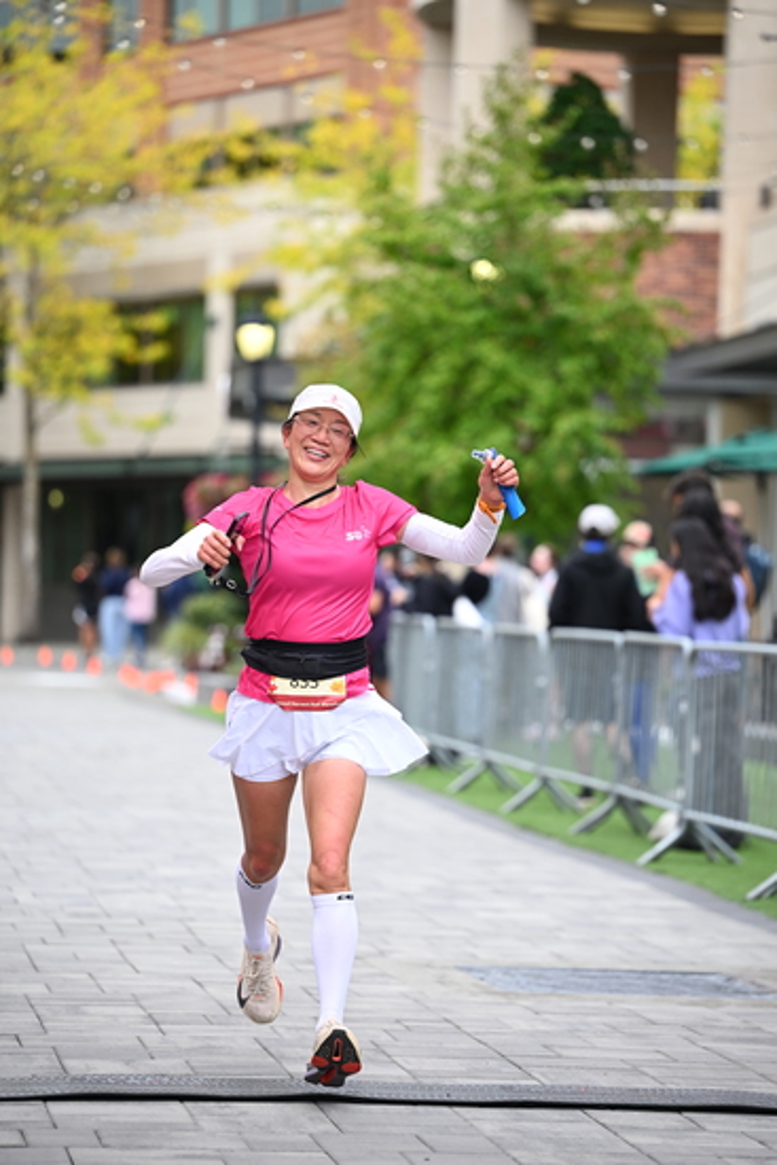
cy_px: 582
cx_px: 388
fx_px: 4206
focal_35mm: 130
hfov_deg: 10.6
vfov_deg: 15.8
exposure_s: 1/1600
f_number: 2.8
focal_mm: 130
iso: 640
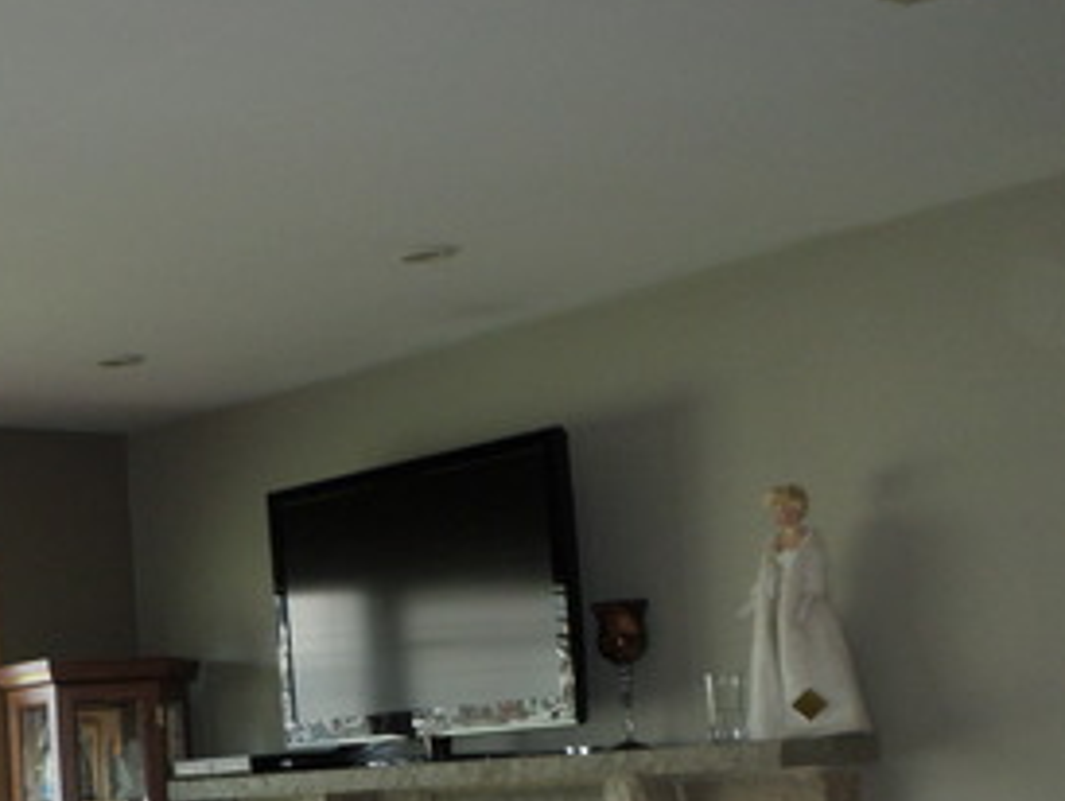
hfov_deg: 27.1
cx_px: 190
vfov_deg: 20.0
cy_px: 910
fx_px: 2156
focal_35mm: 70
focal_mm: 5.5
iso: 120
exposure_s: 1/30
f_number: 2.7
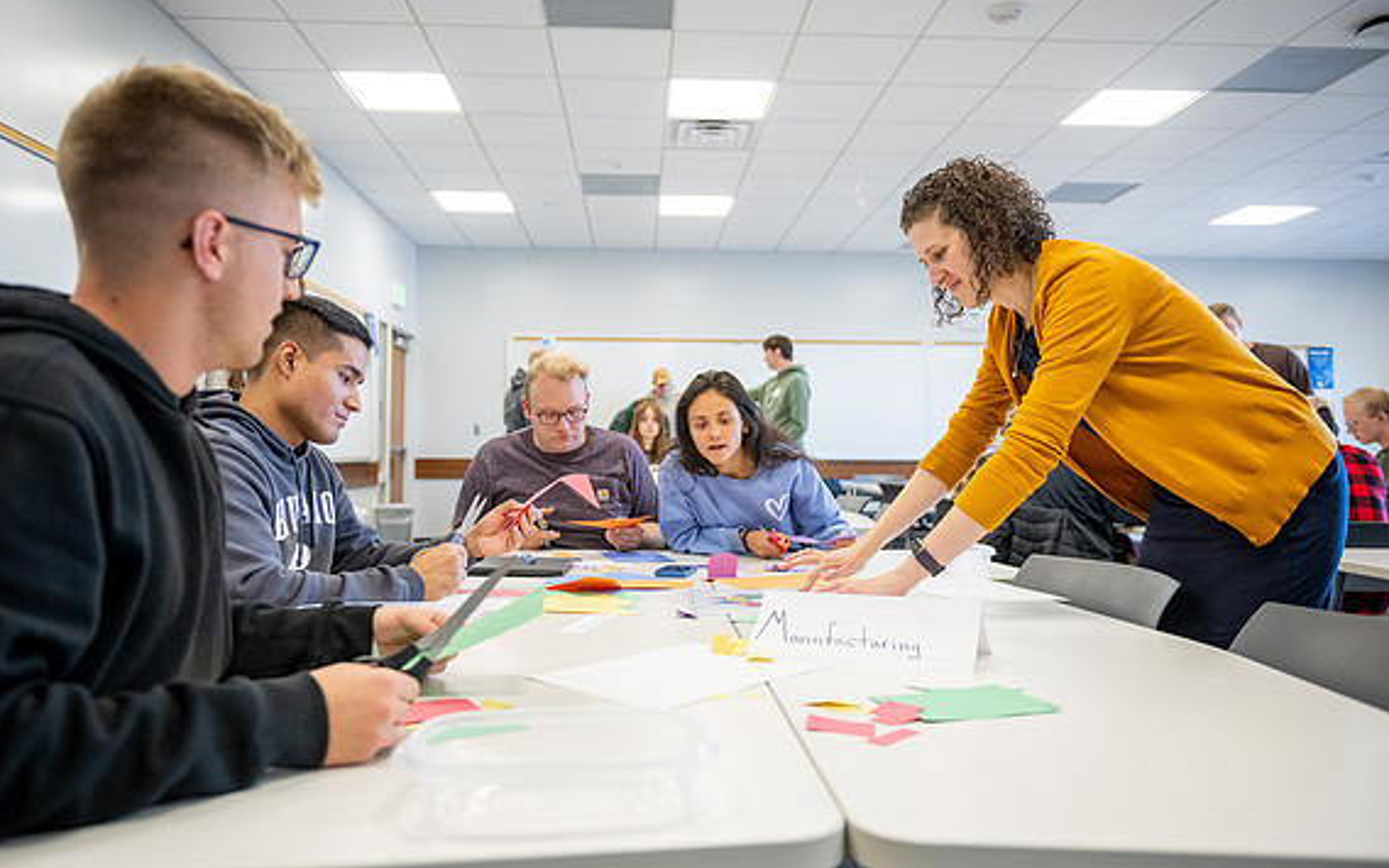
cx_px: 685
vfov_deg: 49.3
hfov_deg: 72.5
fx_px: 946
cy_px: 444
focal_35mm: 25
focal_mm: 24
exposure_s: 1/250
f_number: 2.8
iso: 1600
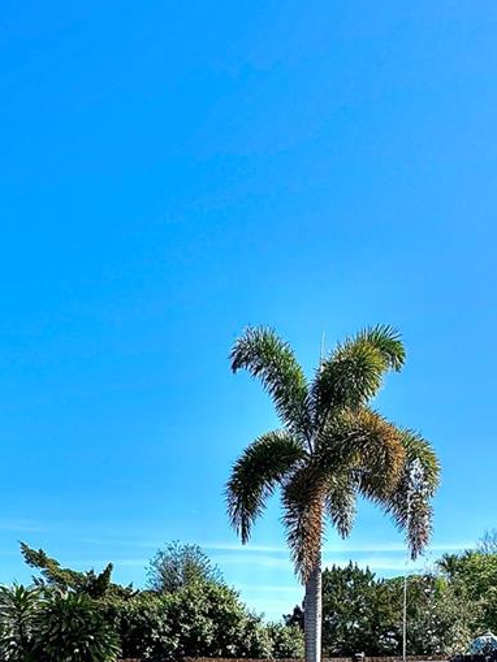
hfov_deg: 42.8
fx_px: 631
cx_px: 291
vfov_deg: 44.2
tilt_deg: -3.4
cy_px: 706
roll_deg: +2.0
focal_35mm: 33
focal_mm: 2.22
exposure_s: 1/2494
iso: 50
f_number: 2.2
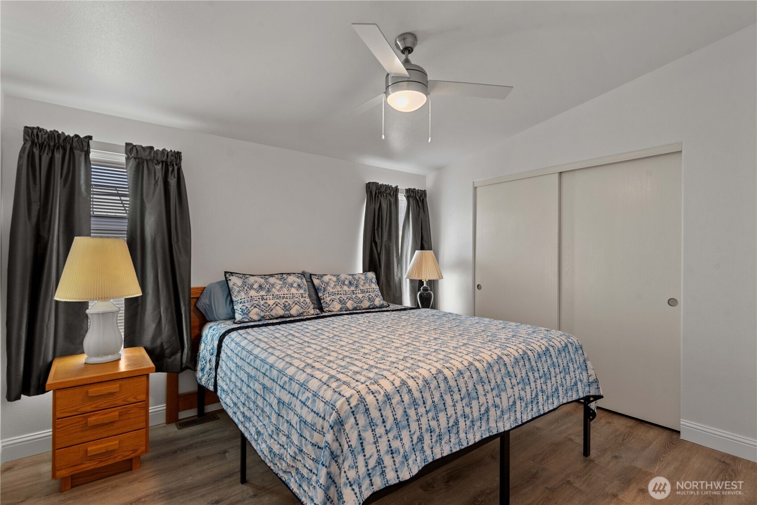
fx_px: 358
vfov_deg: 70.5
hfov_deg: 93.3
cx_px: 378
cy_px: 252
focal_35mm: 17
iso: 200
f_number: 8
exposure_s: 1/1.67
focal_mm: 17
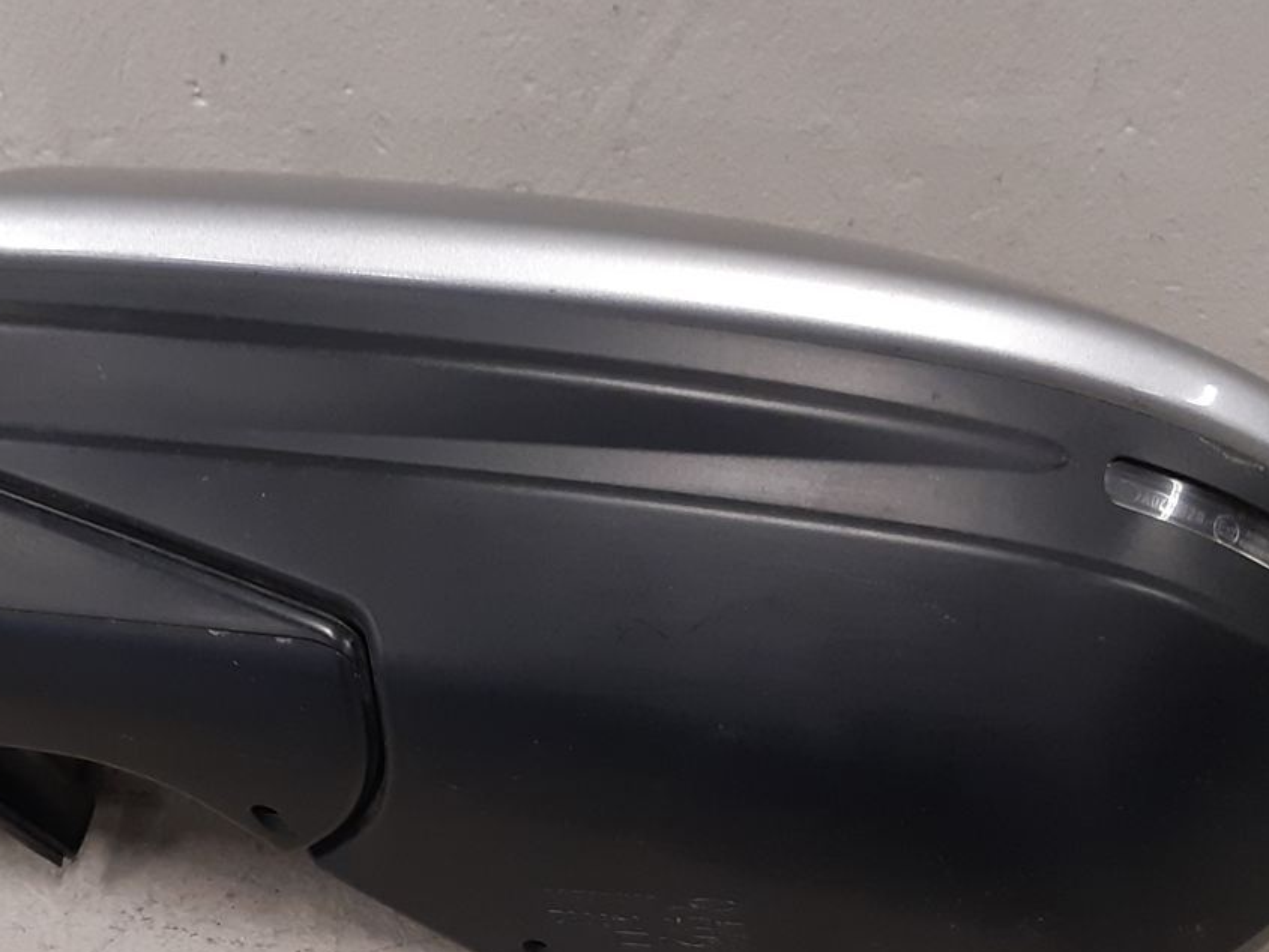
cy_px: 481
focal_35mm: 63
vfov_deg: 23.3
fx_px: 2310
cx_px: 312
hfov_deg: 30.2
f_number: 1.7
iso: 160
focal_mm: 3.93
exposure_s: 1/50
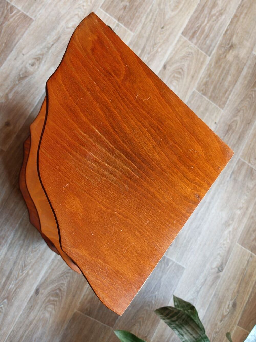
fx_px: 335
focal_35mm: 34
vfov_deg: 54.0
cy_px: 171
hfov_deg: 41.8
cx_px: 128
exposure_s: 1/50
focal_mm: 6.83
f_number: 2
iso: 125
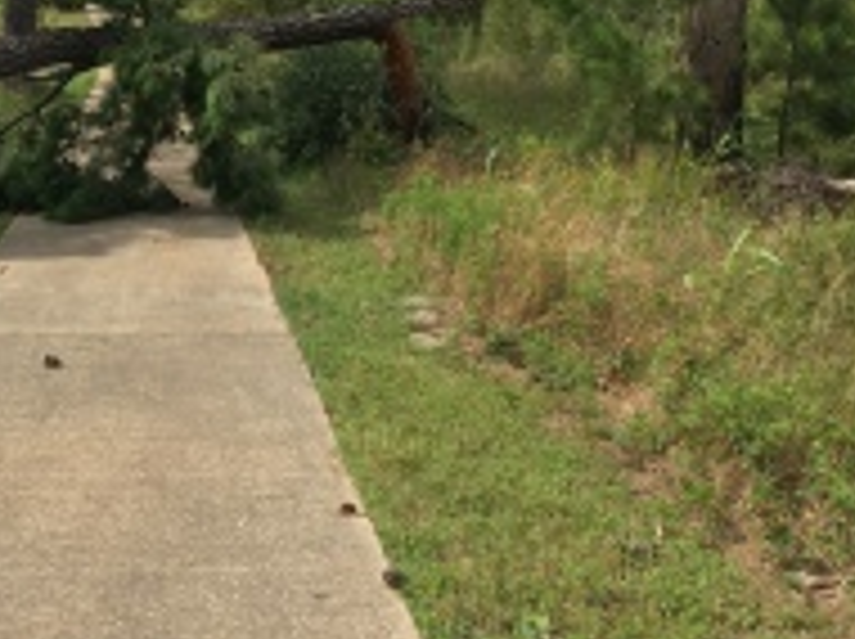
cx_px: 194
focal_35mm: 56
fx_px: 1381
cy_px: 243
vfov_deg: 26.0
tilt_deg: -12.1
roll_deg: +1.1
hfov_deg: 33.6
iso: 25
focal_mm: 4.15
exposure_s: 1/864
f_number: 2.2
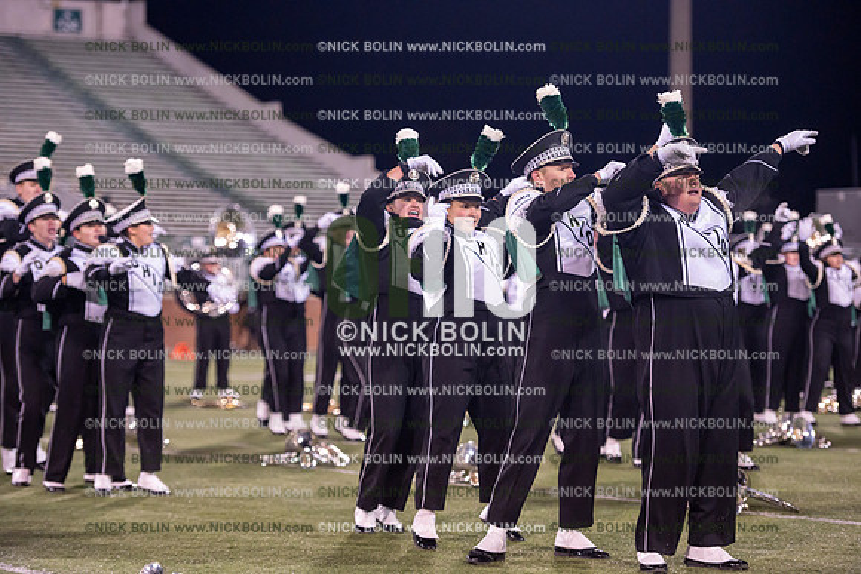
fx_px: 2679
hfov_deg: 18.3
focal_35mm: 112
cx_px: 430
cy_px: 287
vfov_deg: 12.2
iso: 2500
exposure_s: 1/1250
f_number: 2.8
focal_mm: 112
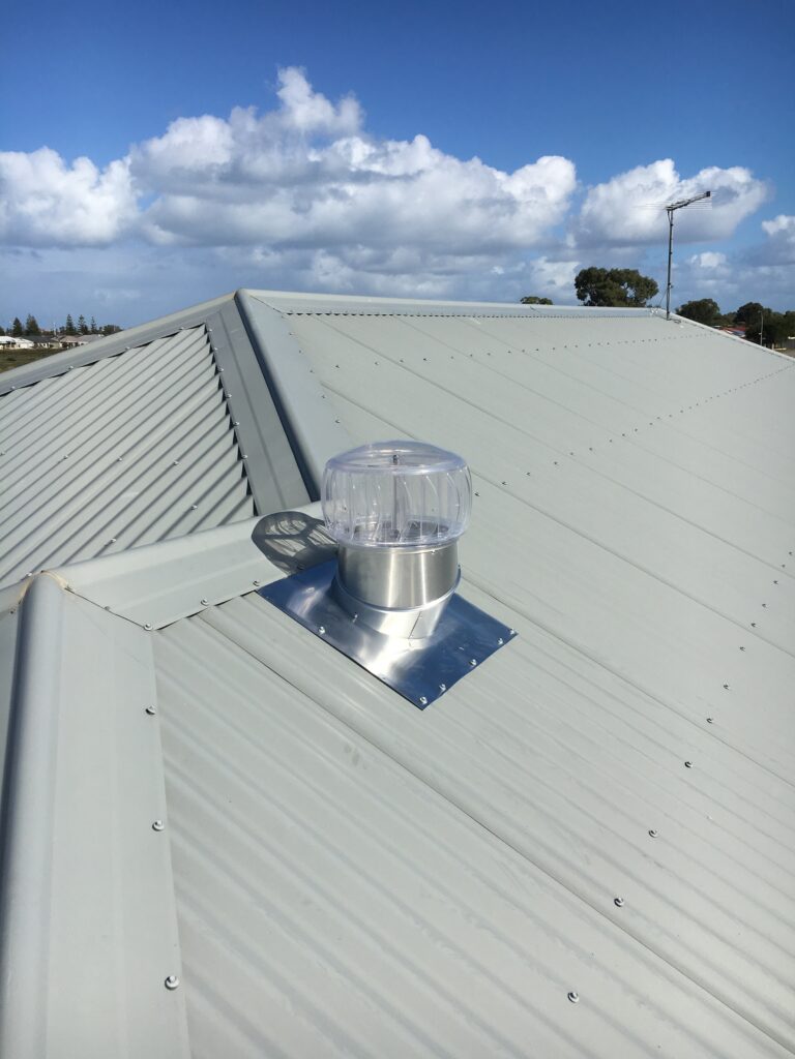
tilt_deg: -11.9
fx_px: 888
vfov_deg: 61.7
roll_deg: +0.9
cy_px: 530
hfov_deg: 48.2
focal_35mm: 29
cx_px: 398
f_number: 2.2
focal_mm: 4.15
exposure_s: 1/3344
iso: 25
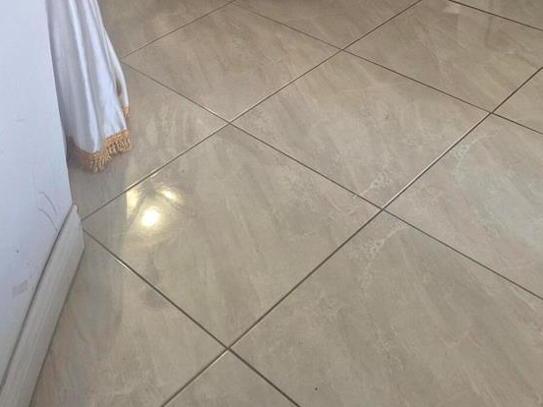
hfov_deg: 38.2
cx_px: 251
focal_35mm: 50
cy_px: -117
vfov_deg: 25.3
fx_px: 784
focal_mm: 5.4
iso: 200
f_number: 1.8
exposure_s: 1/120
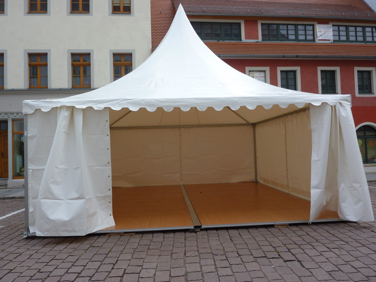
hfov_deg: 69.4
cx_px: 188
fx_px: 272
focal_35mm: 25
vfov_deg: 54.9
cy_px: 141
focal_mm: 4.1
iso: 80
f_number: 3.5
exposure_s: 1/100
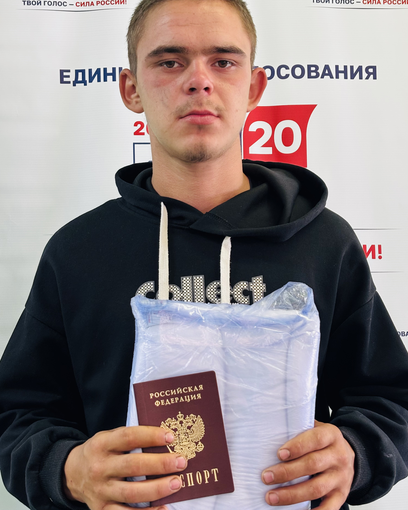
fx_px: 830
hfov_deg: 27.6
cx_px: 204
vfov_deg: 34.1
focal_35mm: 55
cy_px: 256
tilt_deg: +2.1
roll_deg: +0.0
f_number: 1.6
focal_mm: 5.96
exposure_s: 1/50
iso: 160
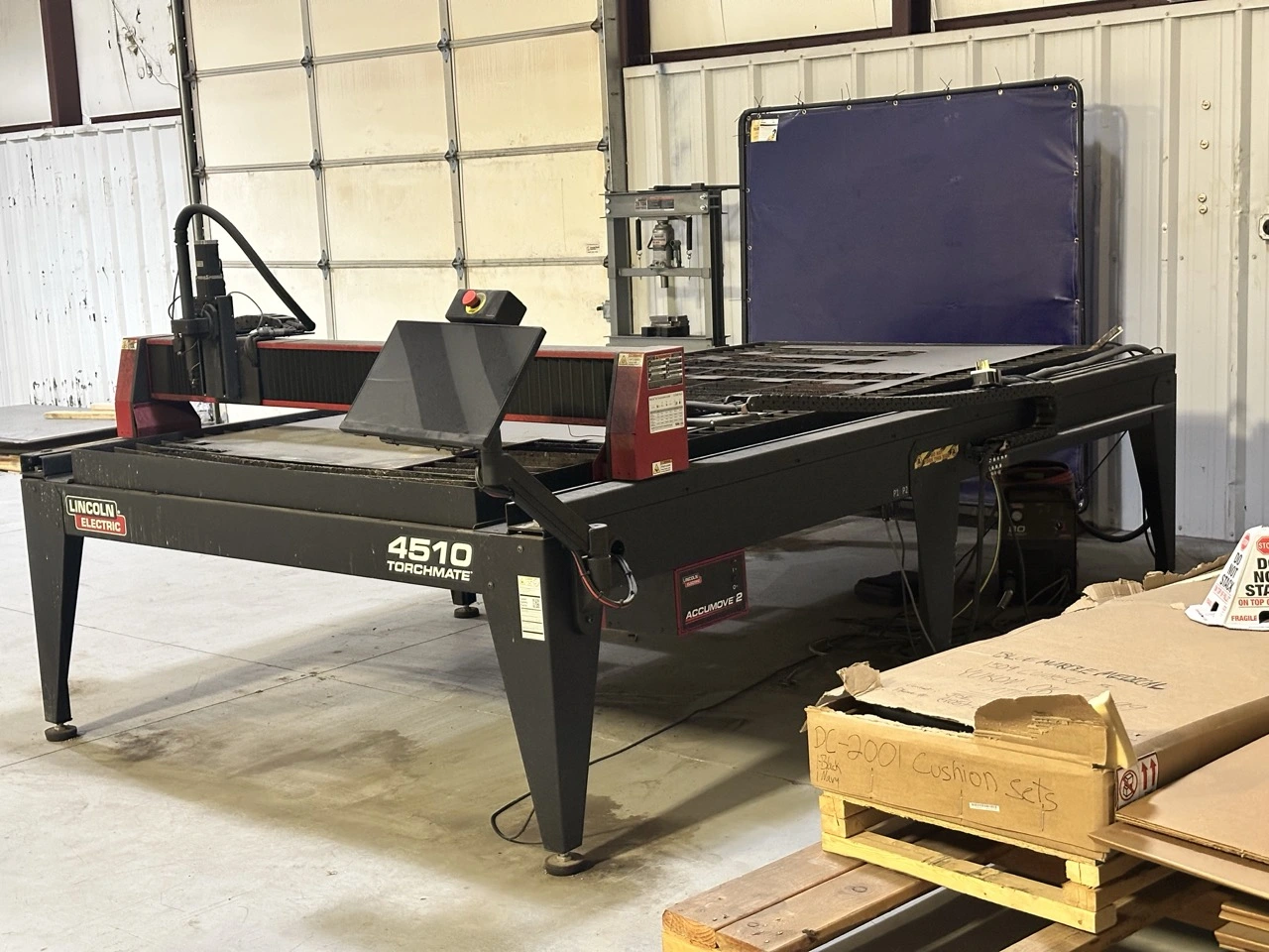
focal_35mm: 48
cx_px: 634
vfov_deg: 30.3
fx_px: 1760
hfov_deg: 39.7
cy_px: 476
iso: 500
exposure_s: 1/30
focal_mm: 6.86
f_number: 1.78
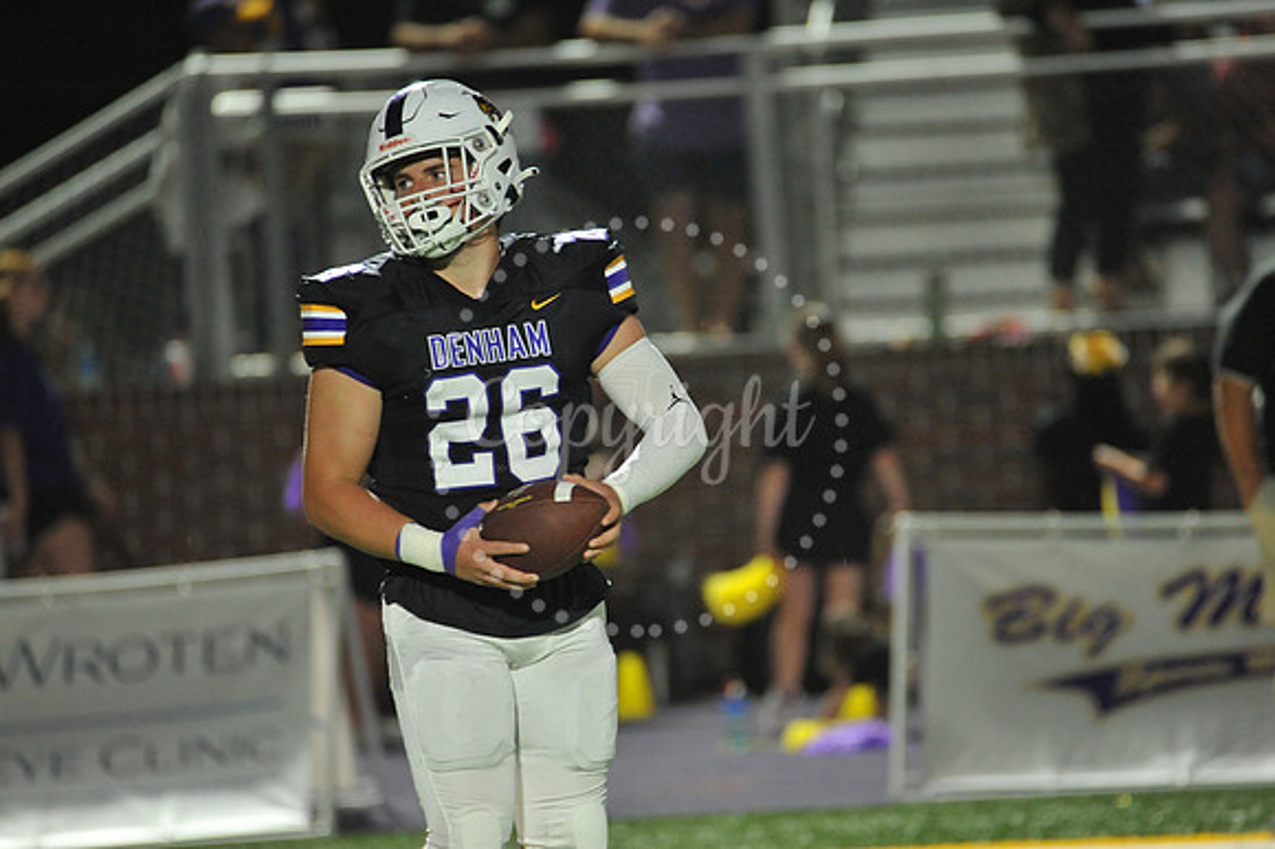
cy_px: 424
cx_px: 638
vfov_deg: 2.3
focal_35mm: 600
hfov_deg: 3.4
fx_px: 21237
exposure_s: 1/200
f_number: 6.3
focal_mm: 600
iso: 4000
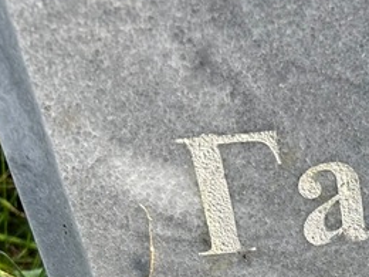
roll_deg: -3.0
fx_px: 853
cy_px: 405
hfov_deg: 22.2
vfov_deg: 16.9
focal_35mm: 80
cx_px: 467
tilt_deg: -37.1
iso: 50
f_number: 1.5
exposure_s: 1/476
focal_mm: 5.7
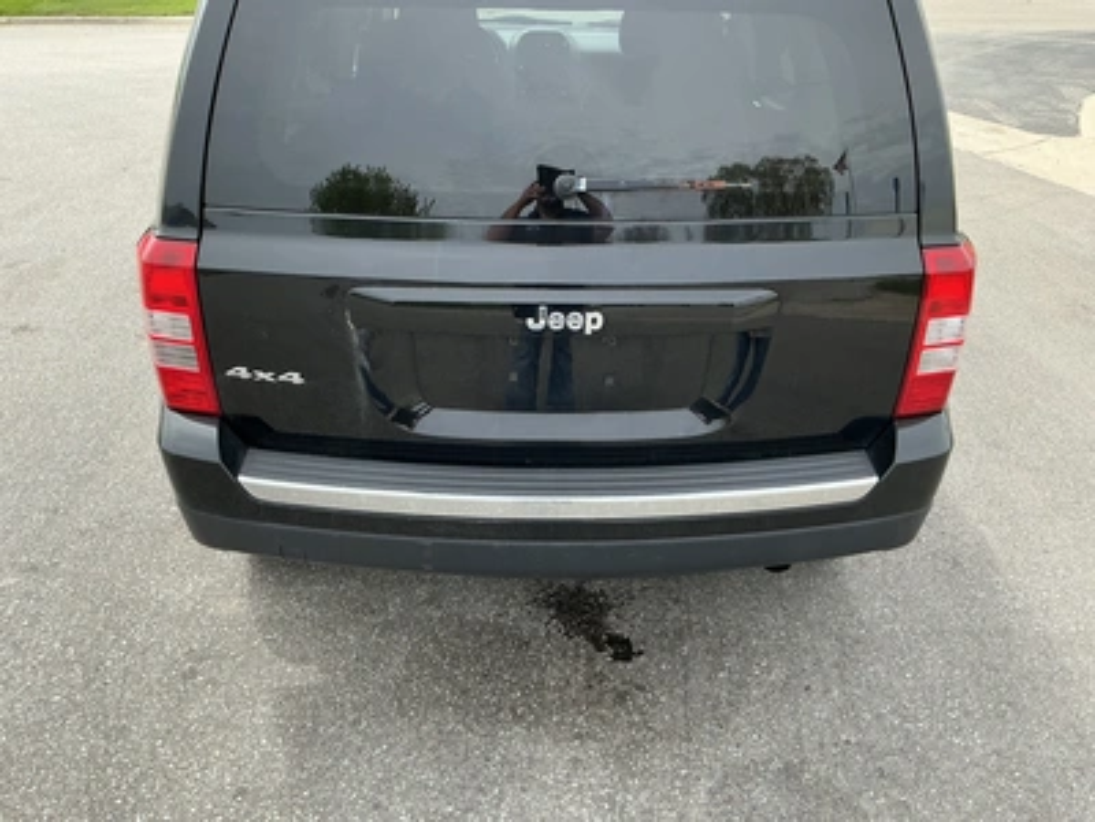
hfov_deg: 63.4
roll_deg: -0.6
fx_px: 886
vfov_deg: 49.7
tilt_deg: -25.4
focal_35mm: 28
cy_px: 411
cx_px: 548
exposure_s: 1/469
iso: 25
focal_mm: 3
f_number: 1.8
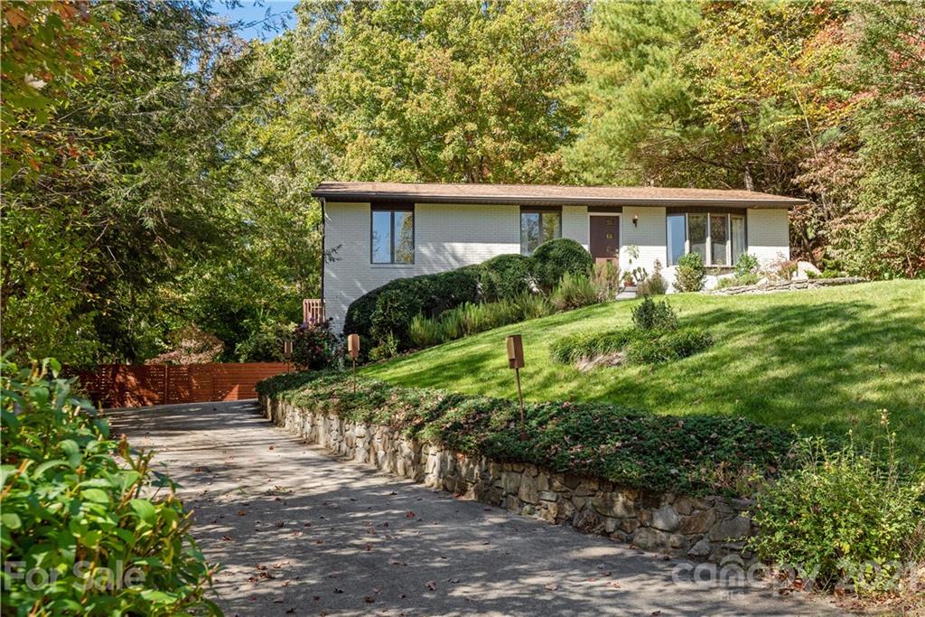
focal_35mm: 32
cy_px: 308
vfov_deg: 41.1
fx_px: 822
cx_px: 462
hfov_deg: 58.7
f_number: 7.1
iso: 320
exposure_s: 1/1000
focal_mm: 32
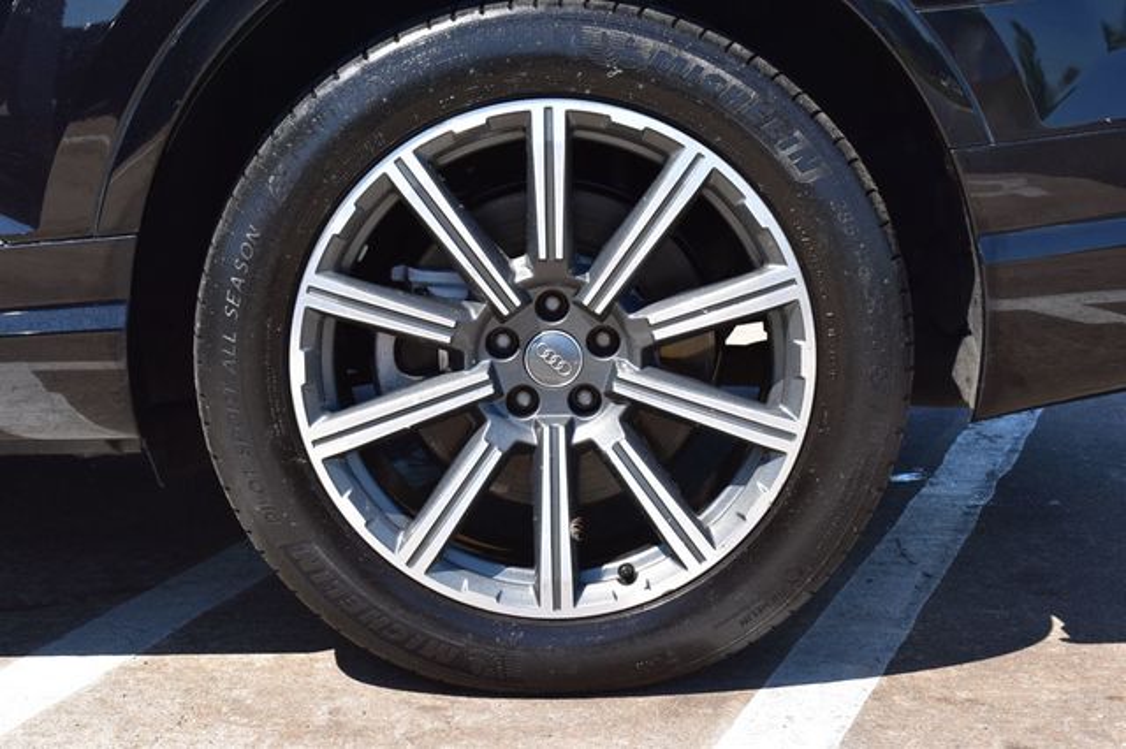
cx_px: 563
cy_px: 374
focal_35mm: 63
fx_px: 1969
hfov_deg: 31.9
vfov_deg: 21.5
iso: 400
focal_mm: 42
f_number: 10
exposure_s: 1/320
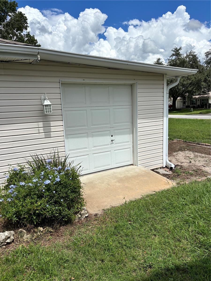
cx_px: 106
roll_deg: +1.0
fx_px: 211
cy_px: 140
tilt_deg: -7.3
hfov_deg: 53.1
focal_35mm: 26
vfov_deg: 67.3
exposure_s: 1/5348
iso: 50
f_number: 1.6
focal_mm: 5.96
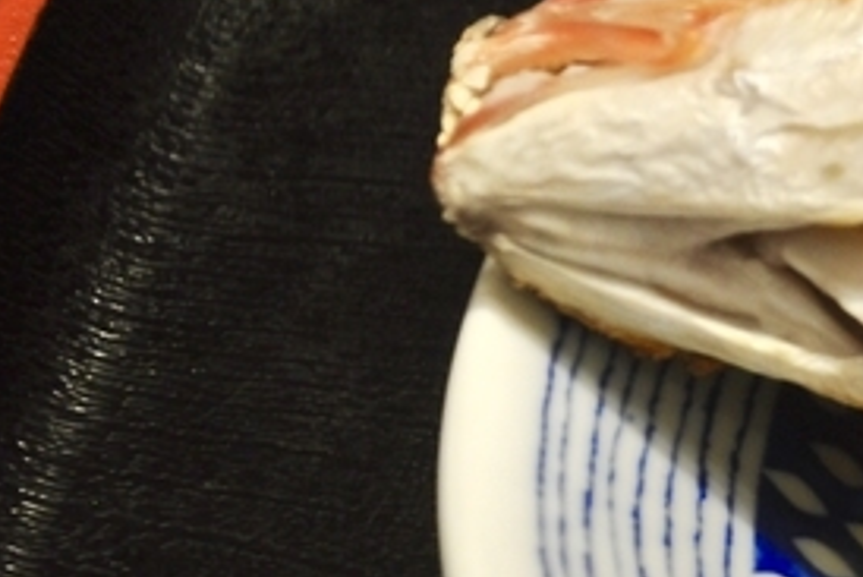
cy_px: 421
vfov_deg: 6.5
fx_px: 5037
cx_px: 1757
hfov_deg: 9.2
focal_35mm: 210
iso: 400
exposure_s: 1/80
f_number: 4.5
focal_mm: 32
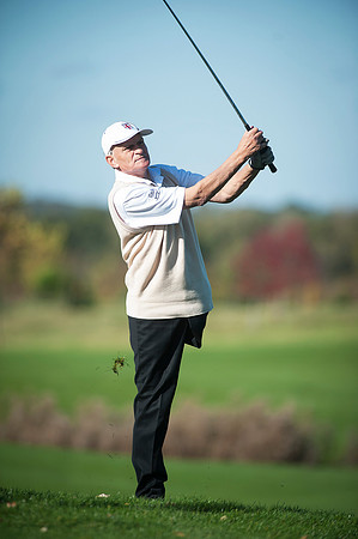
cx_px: 179
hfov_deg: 4.6
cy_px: 270
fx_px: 4485
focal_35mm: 300
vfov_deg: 6.9
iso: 400
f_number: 4
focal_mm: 300
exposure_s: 1/3200
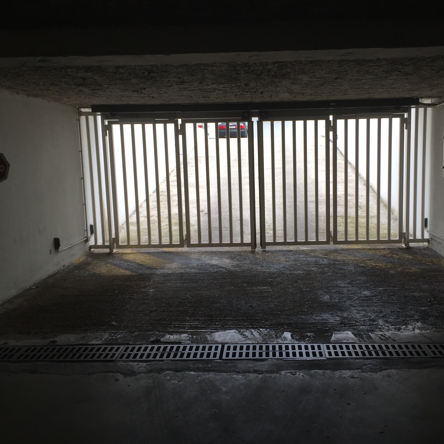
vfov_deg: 47.2
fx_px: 508
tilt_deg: -6.9
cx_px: 259
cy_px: 225
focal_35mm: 35
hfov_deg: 47.0
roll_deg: -0.9
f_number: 2.2
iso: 32
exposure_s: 1/170
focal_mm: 4.15
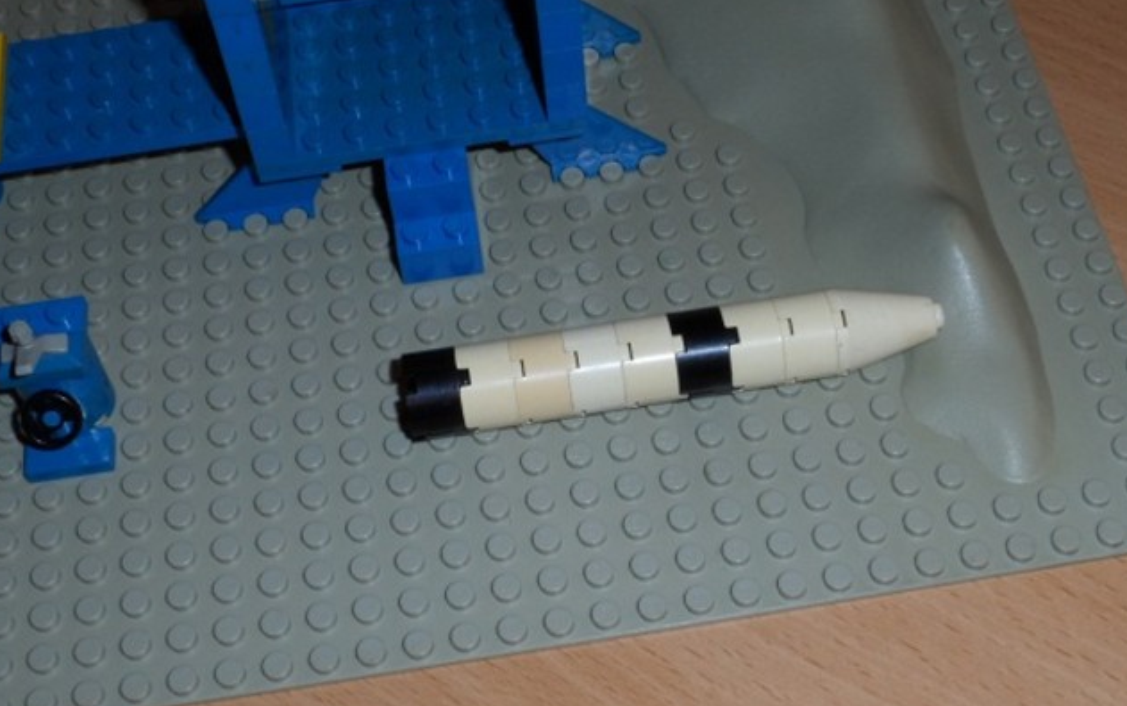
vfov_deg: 20.9
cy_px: 272
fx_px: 1905
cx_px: 582
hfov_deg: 33.0
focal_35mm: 62
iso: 100
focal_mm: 6.8
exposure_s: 1/15
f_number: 7.4
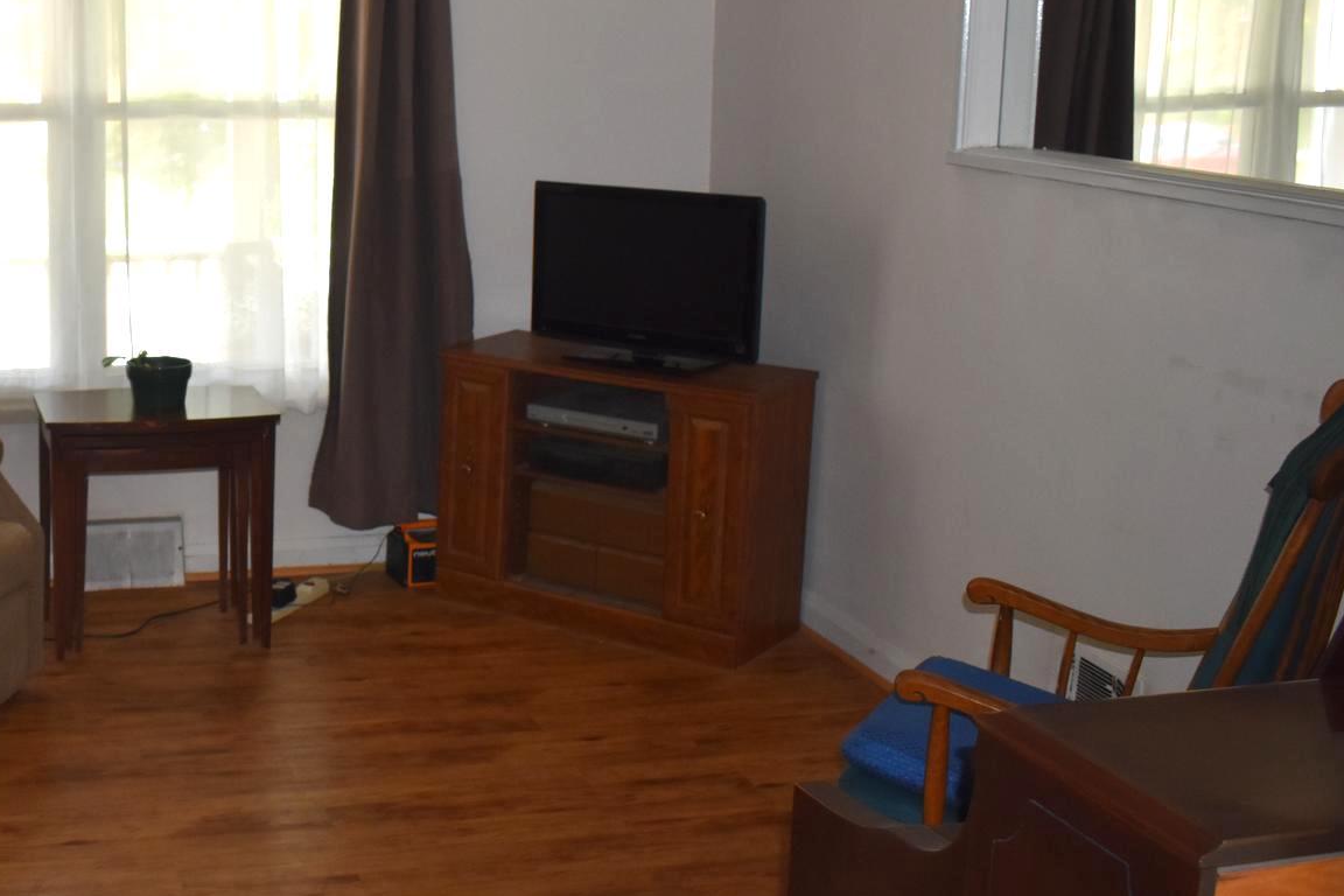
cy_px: 342
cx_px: 215
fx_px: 1792
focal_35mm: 48
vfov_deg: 28.0
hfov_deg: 39.1
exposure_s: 1/160
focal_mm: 18
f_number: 3.5
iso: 800
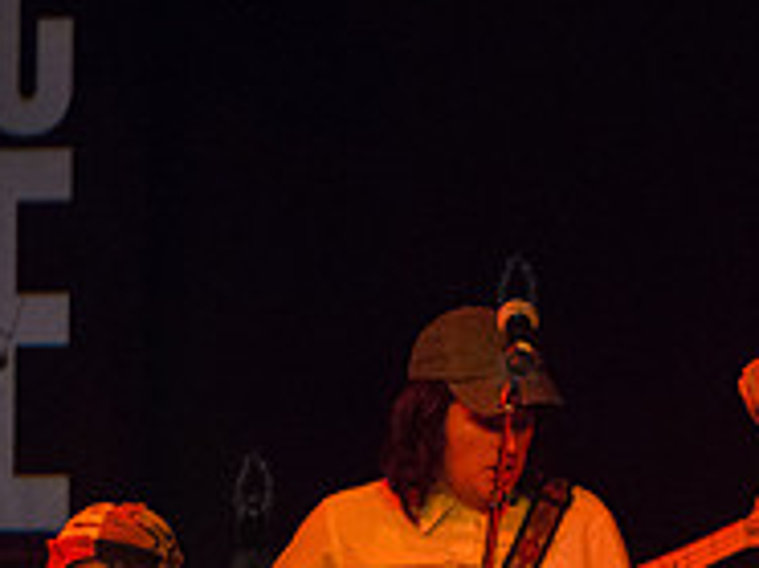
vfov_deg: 3.4
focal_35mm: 435
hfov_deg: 4.5
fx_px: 9526
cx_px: 1041
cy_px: 517
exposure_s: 1/320
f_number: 2.8
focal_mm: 145
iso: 4000
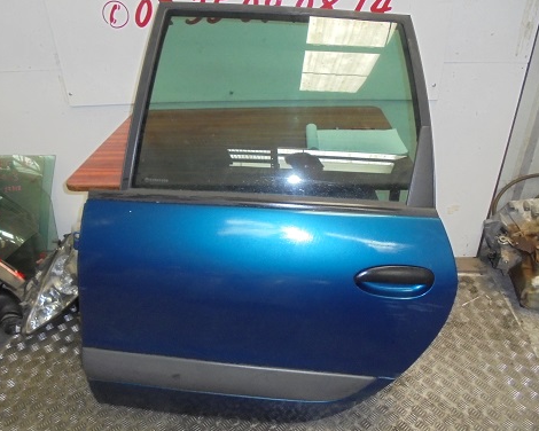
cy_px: 214
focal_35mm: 28
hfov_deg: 62.2
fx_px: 447
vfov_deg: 51.5
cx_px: 255
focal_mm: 4.6
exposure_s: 1/30
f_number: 3.5
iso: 400
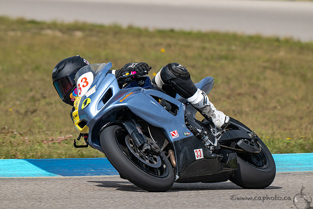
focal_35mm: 600
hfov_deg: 3.4
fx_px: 5218
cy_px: 104
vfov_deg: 2.3
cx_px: 156
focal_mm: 600
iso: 280
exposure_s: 1/800
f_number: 11
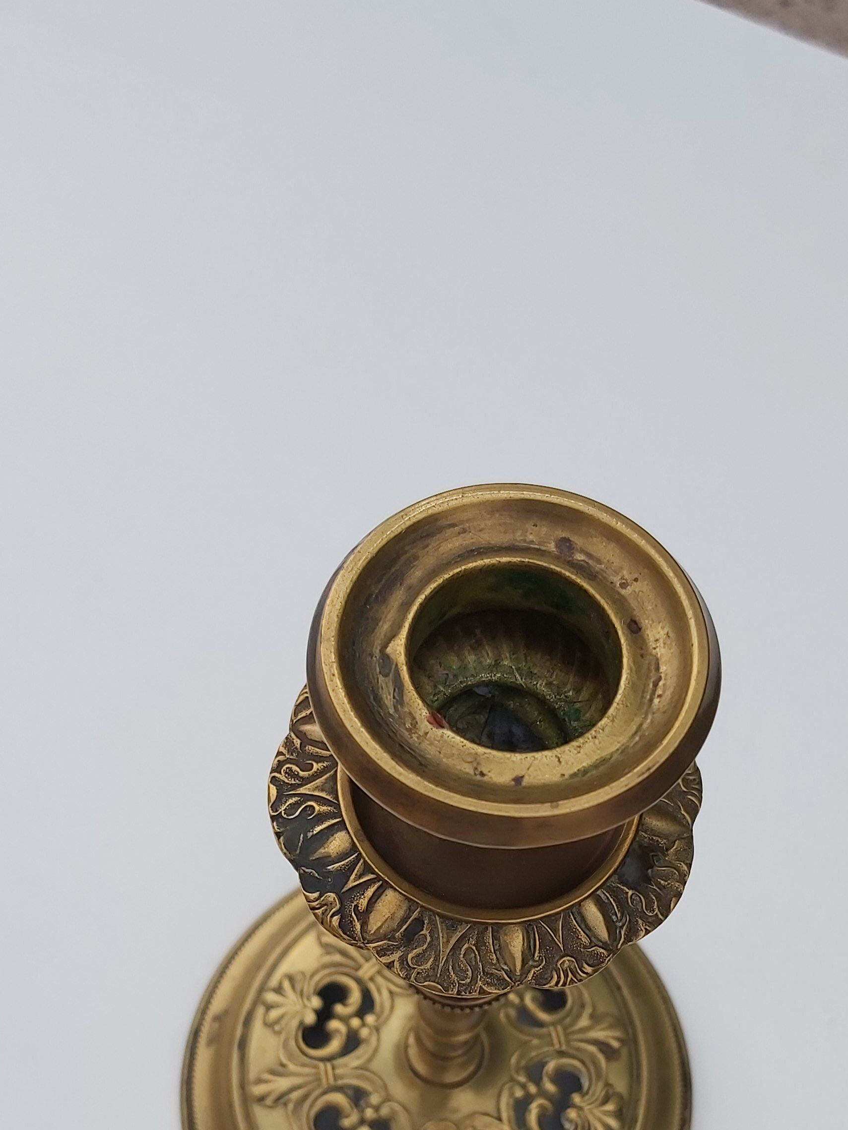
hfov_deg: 31.5
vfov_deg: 39.4
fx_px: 1503
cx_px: 484
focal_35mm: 46
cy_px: 925
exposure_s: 1/2445
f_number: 1.7
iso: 64
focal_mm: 3.92
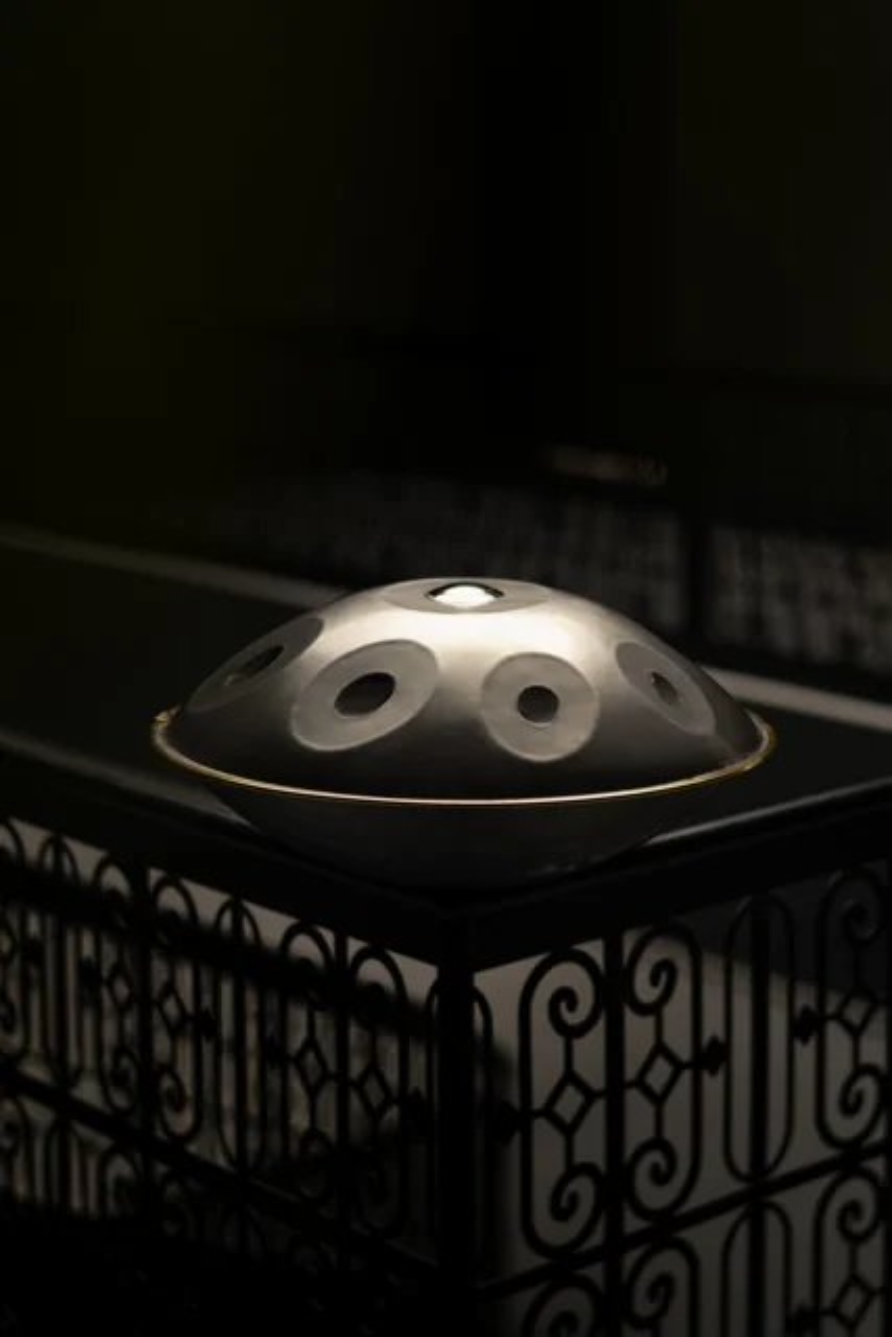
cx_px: 446
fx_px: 2786
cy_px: 668
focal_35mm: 75
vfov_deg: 27.0
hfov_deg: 18.2
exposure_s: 1/160
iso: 200
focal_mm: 50
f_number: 1.4
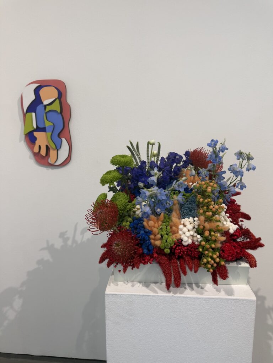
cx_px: 136
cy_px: 182
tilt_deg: -8.7
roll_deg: +1.4
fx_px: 252
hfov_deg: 56.8
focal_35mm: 24
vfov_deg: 71.6
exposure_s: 1/120
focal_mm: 6.76
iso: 125
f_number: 1.78
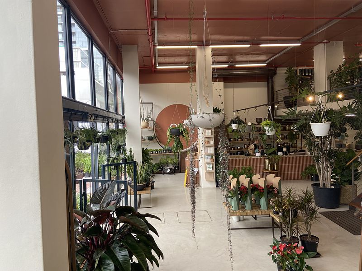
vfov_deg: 53.1
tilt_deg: -1.1
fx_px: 272
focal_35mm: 26
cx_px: 181
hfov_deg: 67.3
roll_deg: +1.6
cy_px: 136
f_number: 1.8
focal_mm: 4.25
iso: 64
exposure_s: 1/122
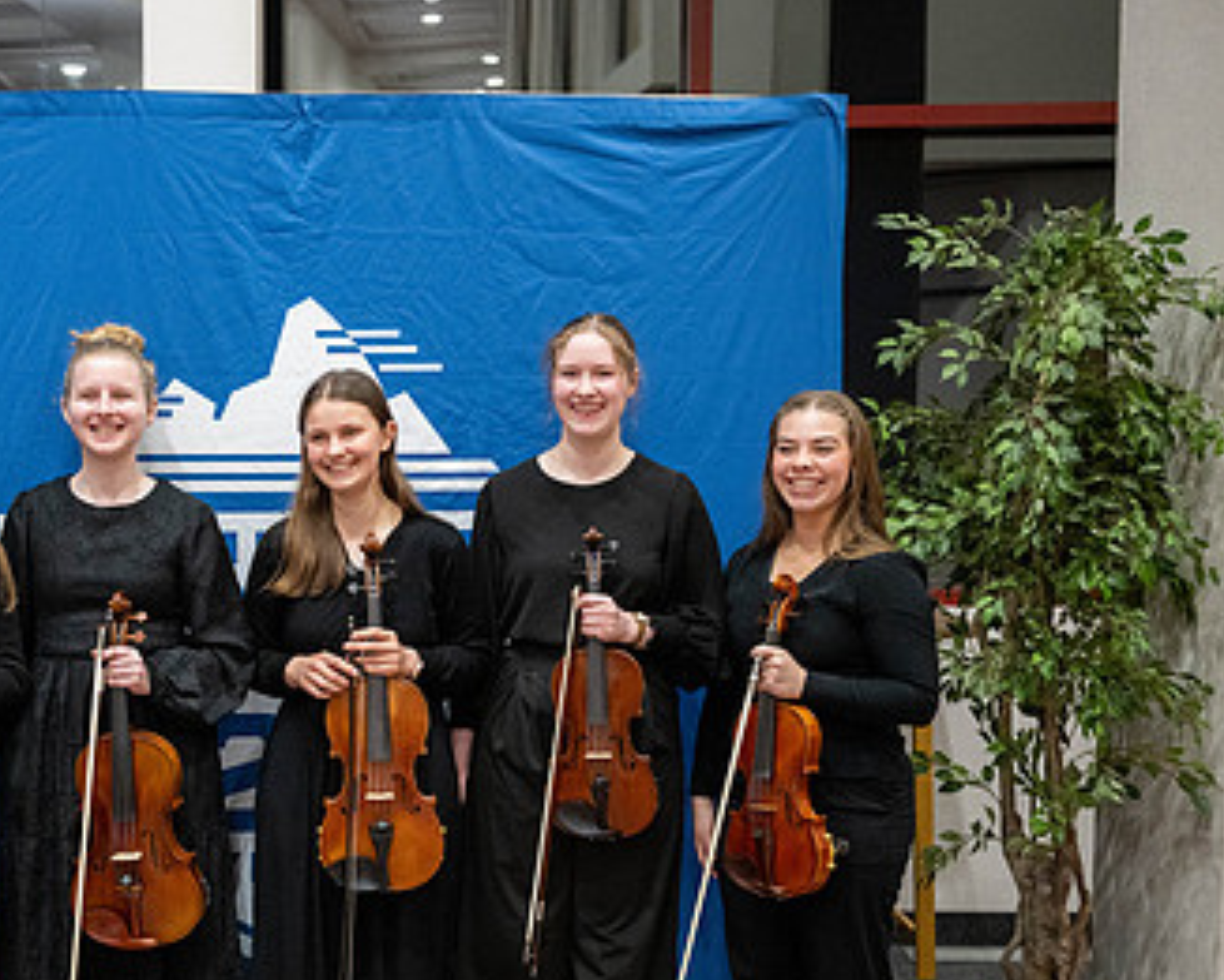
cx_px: 225
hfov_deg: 32.5
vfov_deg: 27.1
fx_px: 2029
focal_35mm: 56
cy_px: 618
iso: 3200
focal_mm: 33.5
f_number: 2.8
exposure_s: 1/250
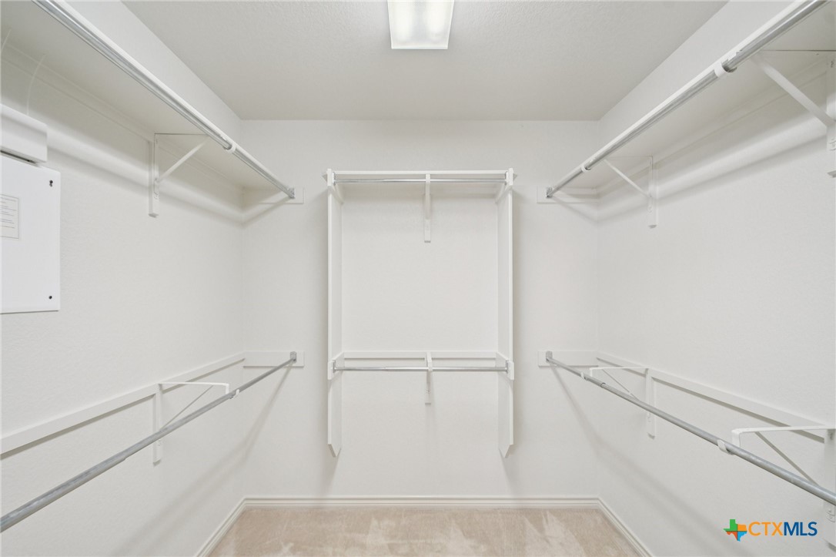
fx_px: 348
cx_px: 418
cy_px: 278
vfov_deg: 77.3
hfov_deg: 100.4
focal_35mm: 15
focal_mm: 10
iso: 400
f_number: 8
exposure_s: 1/13
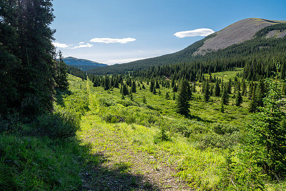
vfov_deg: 49.5
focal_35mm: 26
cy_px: 99
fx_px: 206
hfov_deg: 69.4
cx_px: 148
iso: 200
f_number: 9
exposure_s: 1/80
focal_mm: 12
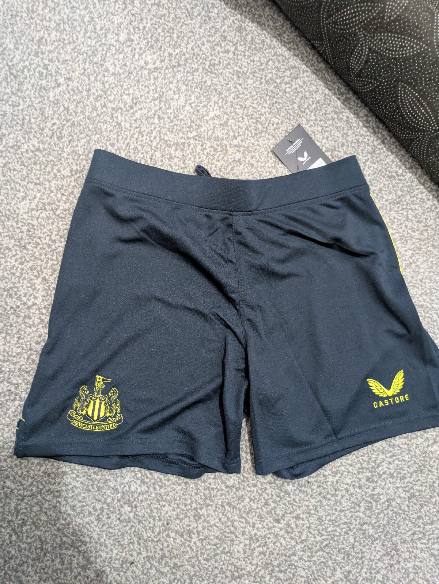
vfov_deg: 69.4
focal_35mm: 25
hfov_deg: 54.9
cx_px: 220
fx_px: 423
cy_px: 292
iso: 957
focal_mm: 5.43
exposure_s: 1/25
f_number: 1.89
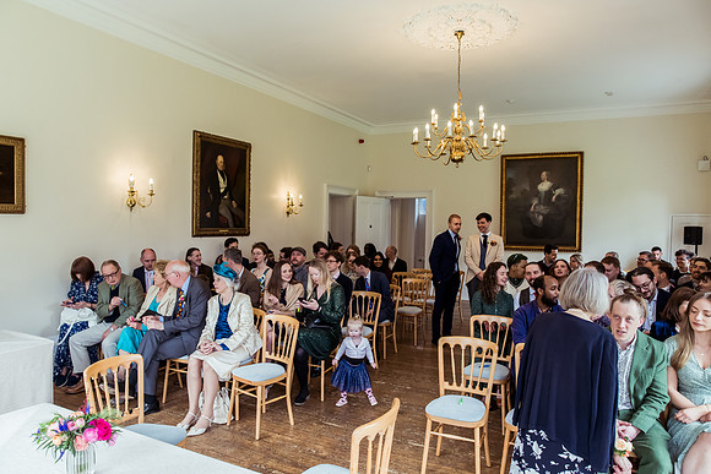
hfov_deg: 73.7
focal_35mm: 24
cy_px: 237
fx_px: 474
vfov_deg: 53.2
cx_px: 356
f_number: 4.5
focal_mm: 24
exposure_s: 1/500
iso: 2000
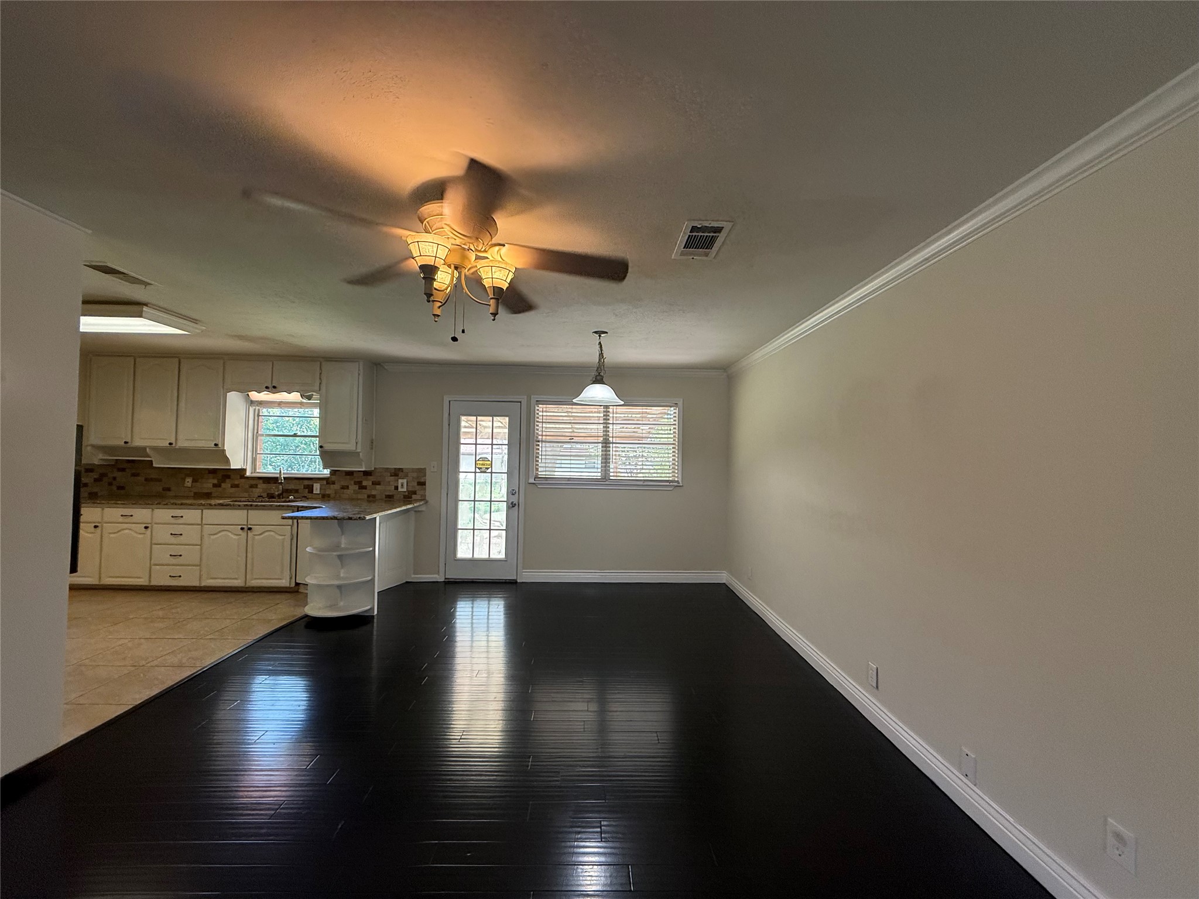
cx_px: 600
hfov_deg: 102.1
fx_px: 485
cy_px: 450
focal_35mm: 14
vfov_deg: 85.7
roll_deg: -1.3
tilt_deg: +0.6
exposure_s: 1/120
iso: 200
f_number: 2.2
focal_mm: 2.22
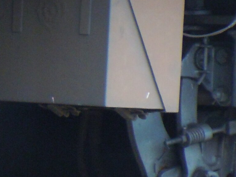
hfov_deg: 2.6
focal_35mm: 761
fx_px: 5190
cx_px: -76
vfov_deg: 2.0
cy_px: 106
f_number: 4.8
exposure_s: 1/100
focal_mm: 41.2
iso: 400
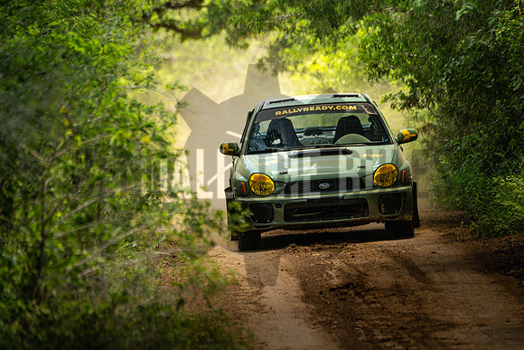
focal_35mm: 600
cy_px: 175
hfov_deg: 3.4
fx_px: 8735
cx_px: 262
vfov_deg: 2.3
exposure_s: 1/640
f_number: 5.6
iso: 1000
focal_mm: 400
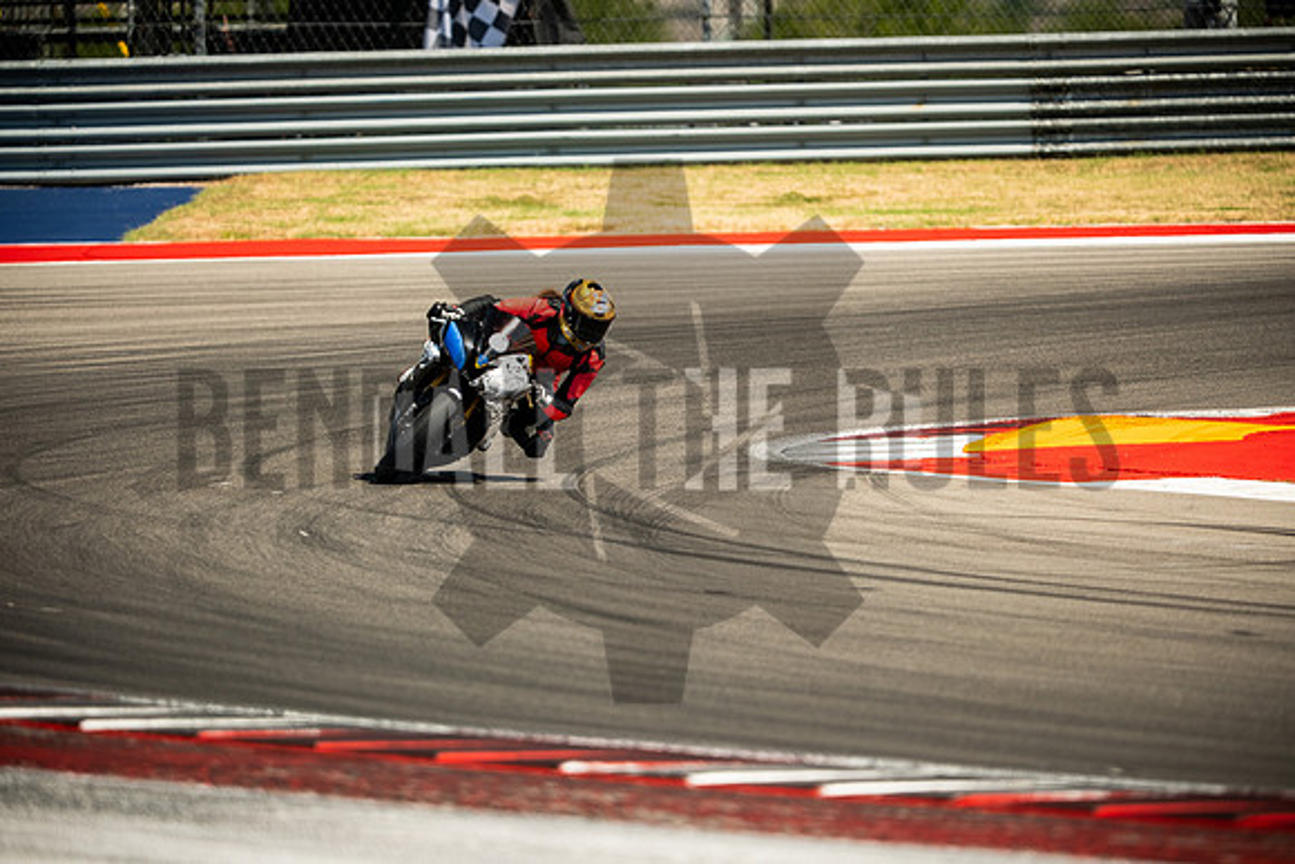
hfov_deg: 4.9
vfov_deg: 3.3
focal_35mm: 420
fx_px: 15111
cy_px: 432
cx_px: 648
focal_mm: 280
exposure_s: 1/2000
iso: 320
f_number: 2.8
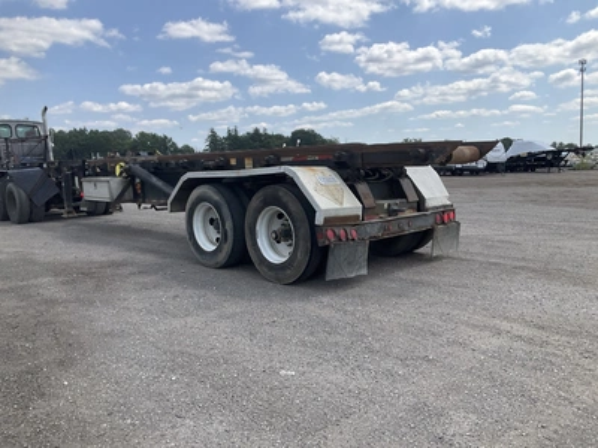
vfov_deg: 48.2
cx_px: 299
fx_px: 501
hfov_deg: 61.7
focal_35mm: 29
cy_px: 224
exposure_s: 1/1848
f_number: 1.8
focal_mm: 3
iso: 25
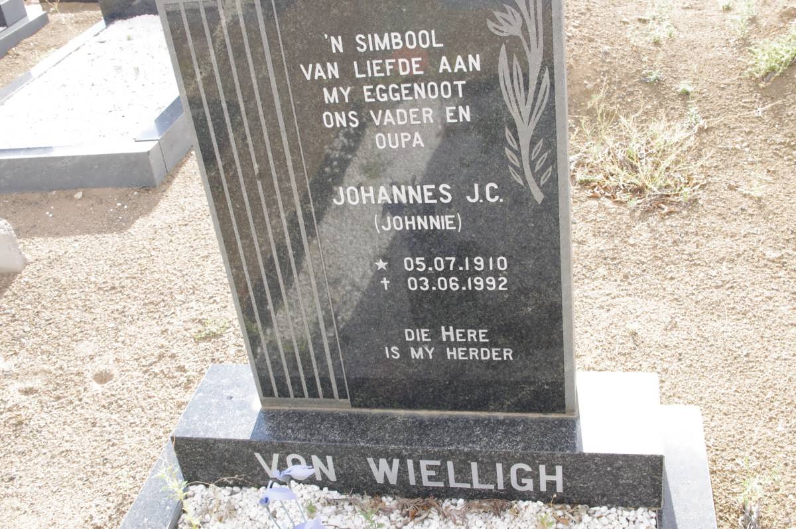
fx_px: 928
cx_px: 398
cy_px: 264
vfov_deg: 31.8
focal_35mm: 42
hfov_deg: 46.4
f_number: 11
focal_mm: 28.13
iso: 800
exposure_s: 1/125
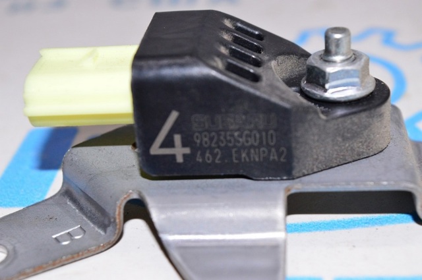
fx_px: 843
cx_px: 211
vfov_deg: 18.9
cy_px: 140
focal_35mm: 72
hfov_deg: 28.1
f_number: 8
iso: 1600
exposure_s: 1/200
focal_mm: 48
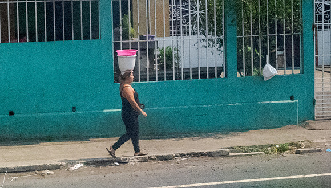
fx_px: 779
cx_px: 47
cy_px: 66
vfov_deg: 13.8
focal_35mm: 88
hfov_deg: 23.5
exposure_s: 1/800
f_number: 4.5
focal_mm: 24
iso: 8000
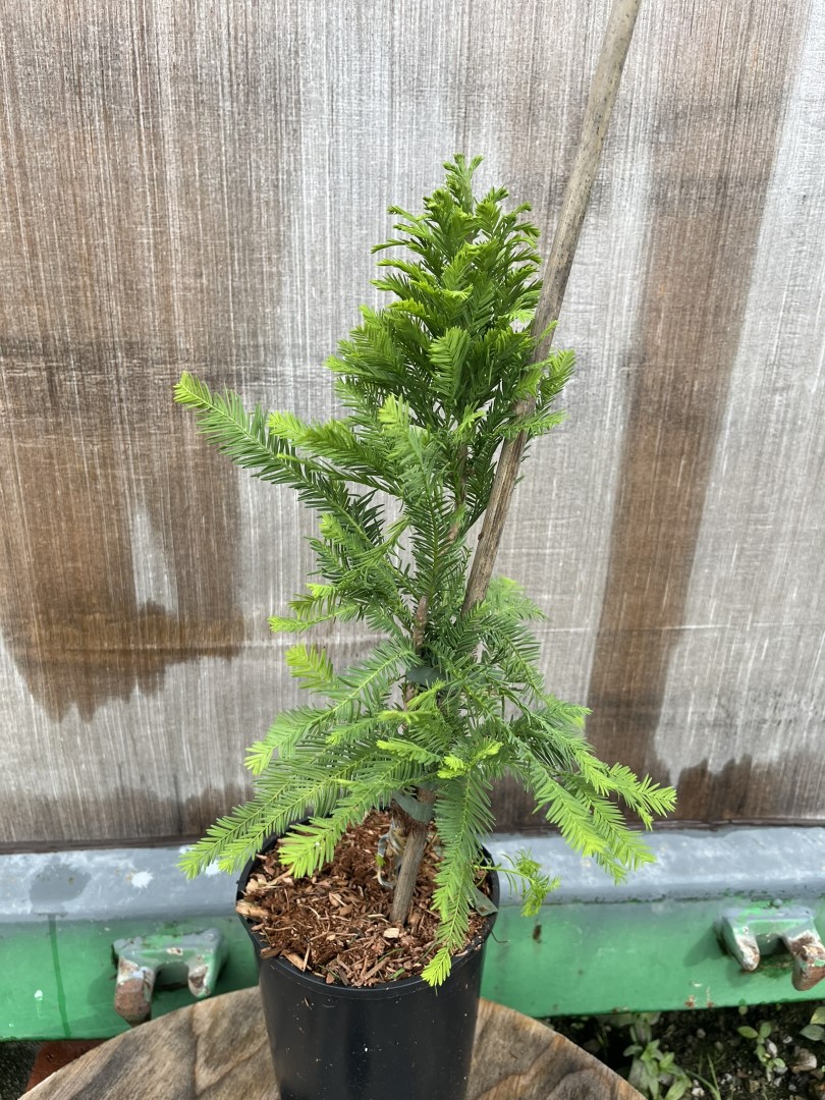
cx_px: 412
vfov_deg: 67.3
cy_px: 550
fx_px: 826
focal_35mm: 26
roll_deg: -2.1
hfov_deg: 53.1
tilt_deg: -21.3
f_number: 1.6
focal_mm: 5.1
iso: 50
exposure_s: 1/534
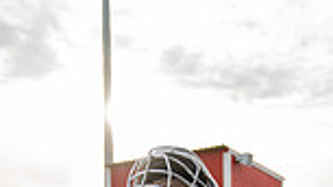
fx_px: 680
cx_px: 144
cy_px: 459
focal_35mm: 77
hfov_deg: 27.5
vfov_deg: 12.2
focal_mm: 25
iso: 100
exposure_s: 1/250
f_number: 4
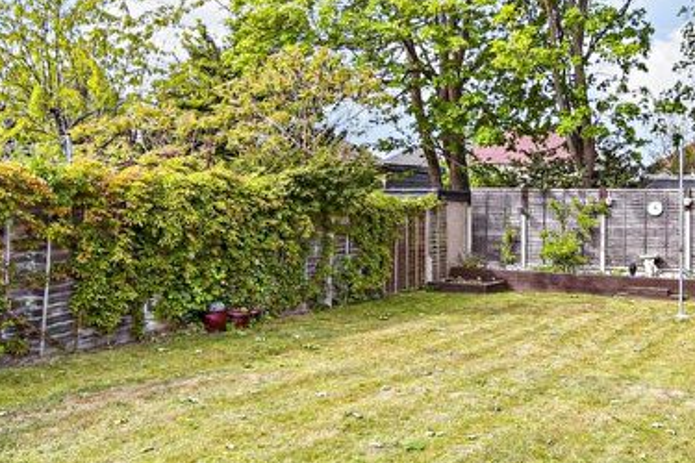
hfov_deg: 61.9
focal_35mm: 28
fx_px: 541
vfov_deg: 46.1
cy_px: 184
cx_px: 519
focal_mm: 10
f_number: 8
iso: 160
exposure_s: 1/100
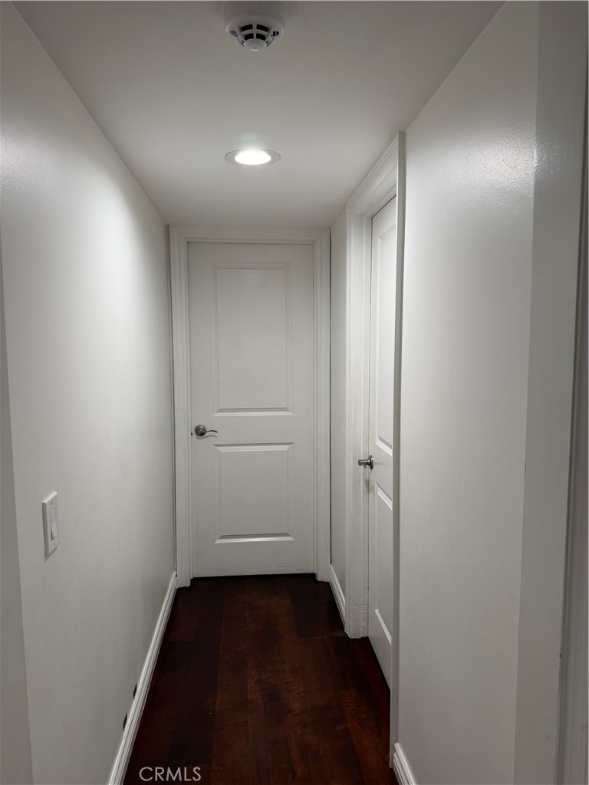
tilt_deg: -6.3
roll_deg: -2.4
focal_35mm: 24
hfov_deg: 56.8
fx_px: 544
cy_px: 392
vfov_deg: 71.6
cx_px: 294
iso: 125
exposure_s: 1/120
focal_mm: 6.76
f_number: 1.78
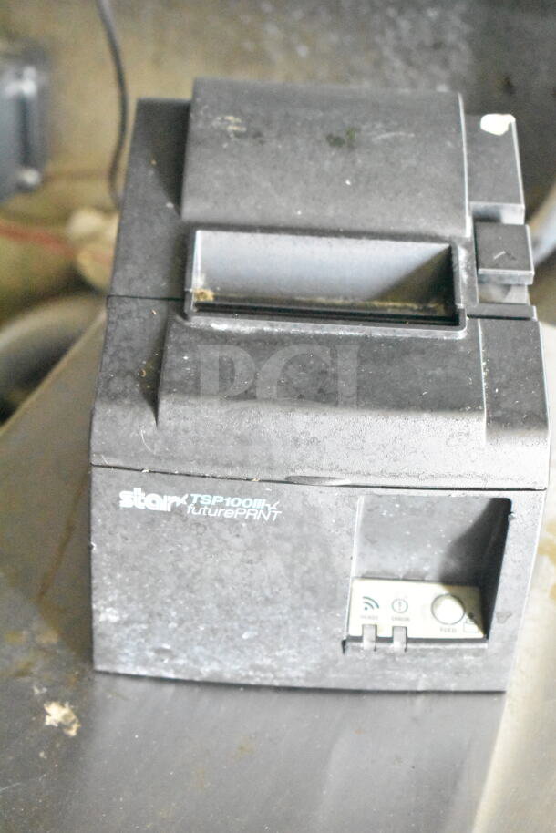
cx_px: 278
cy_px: 416
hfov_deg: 18.9
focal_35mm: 72
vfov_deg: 28.1
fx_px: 1667
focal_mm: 48
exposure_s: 1/40
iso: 25600
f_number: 5.3
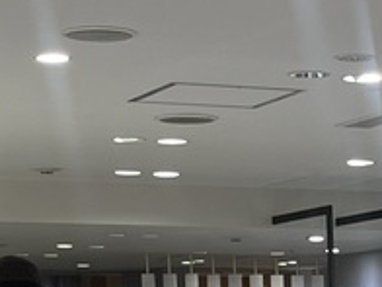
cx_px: 446
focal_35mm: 170
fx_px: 1876
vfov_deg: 8.4
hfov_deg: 11.4
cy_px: 517
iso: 50
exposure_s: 1/100
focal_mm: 5.1
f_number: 1.6
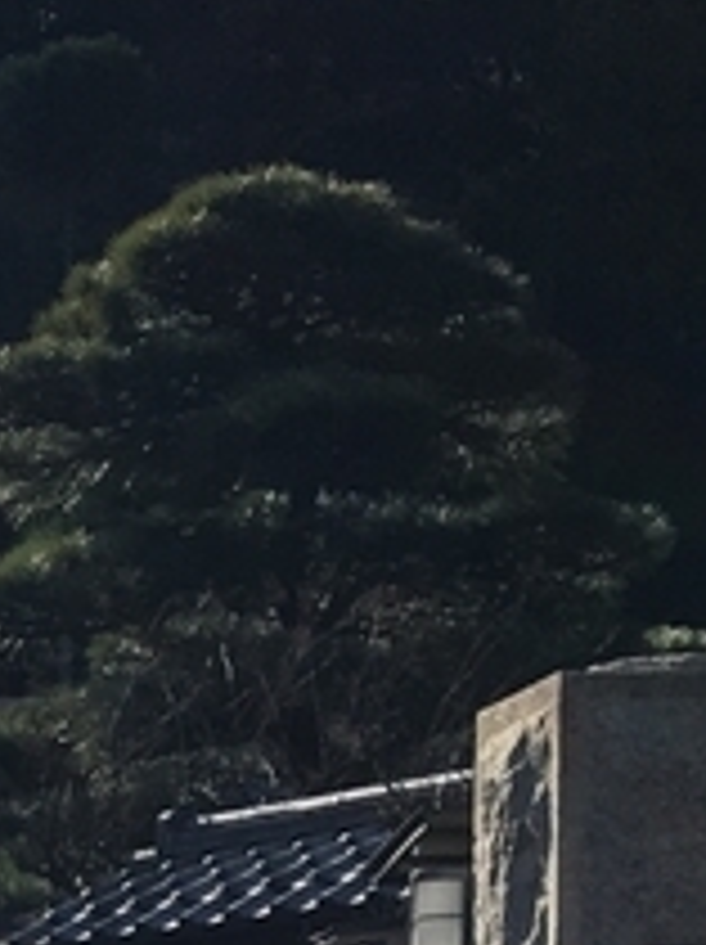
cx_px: -962
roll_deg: +0.6
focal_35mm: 166
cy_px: 1418
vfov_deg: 11.4
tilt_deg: -6.8
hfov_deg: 8.2
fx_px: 4523
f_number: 2.2
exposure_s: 1/1972
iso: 25
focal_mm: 4.15
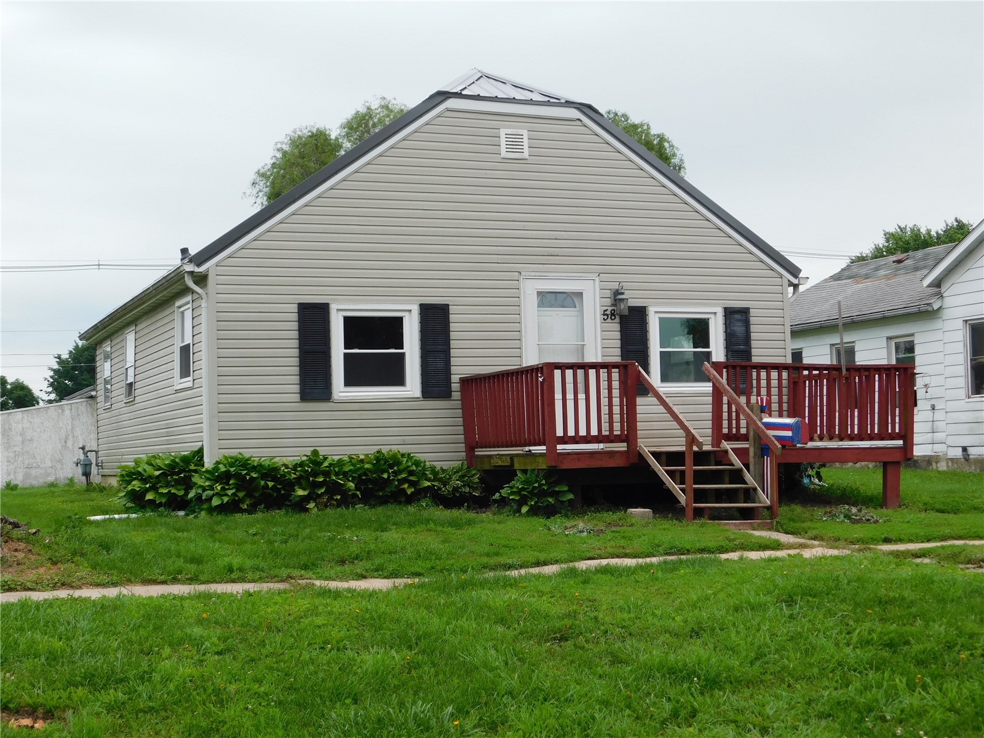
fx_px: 1450
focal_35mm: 51
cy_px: 369
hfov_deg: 37.5
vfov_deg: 28.6
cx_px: 492
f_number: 3.8
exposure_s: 1/160
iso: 125
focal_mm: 9
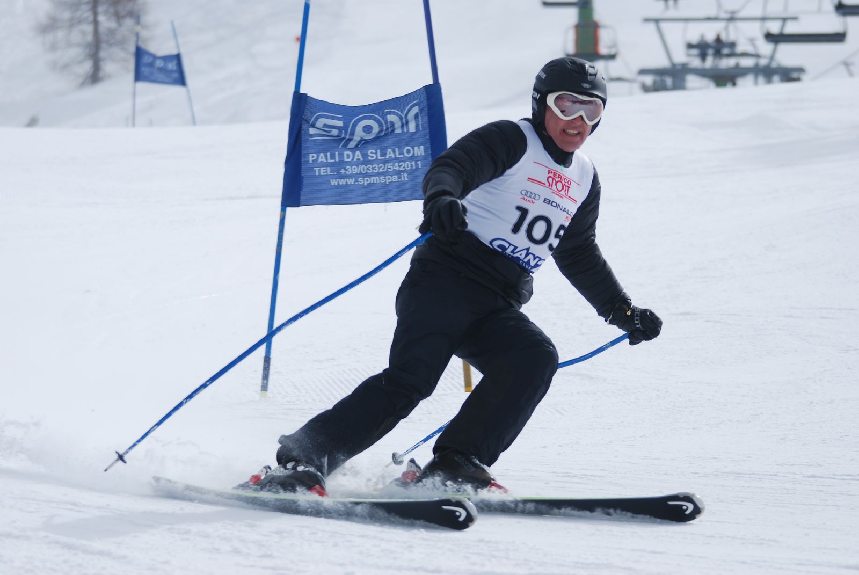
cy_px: 288
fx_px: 4838
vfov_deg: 6.8
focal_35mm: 202
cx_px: 430
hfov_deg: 10.1
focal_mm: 135
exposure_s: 1/1250
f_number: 5
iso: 100
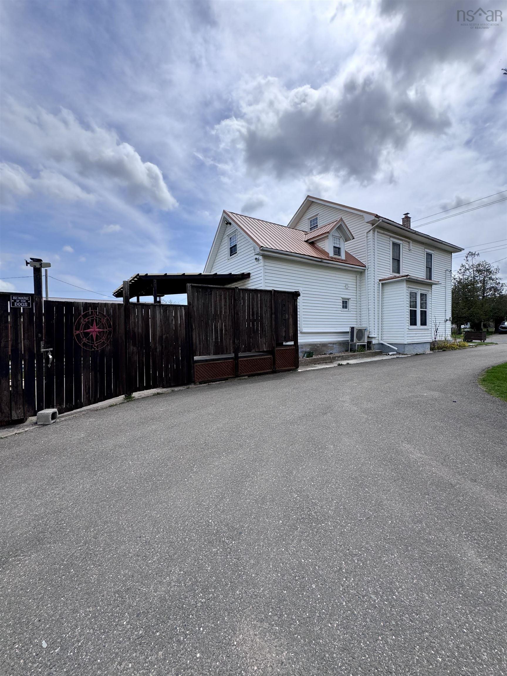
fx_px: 273
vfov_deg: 102.1
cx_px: 254
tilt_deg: -1.4
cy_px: 338
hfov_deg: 85.7
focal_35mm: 14
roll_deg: +0.1
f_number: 2.2
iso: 50
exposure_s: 1/2342
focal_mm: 2.22
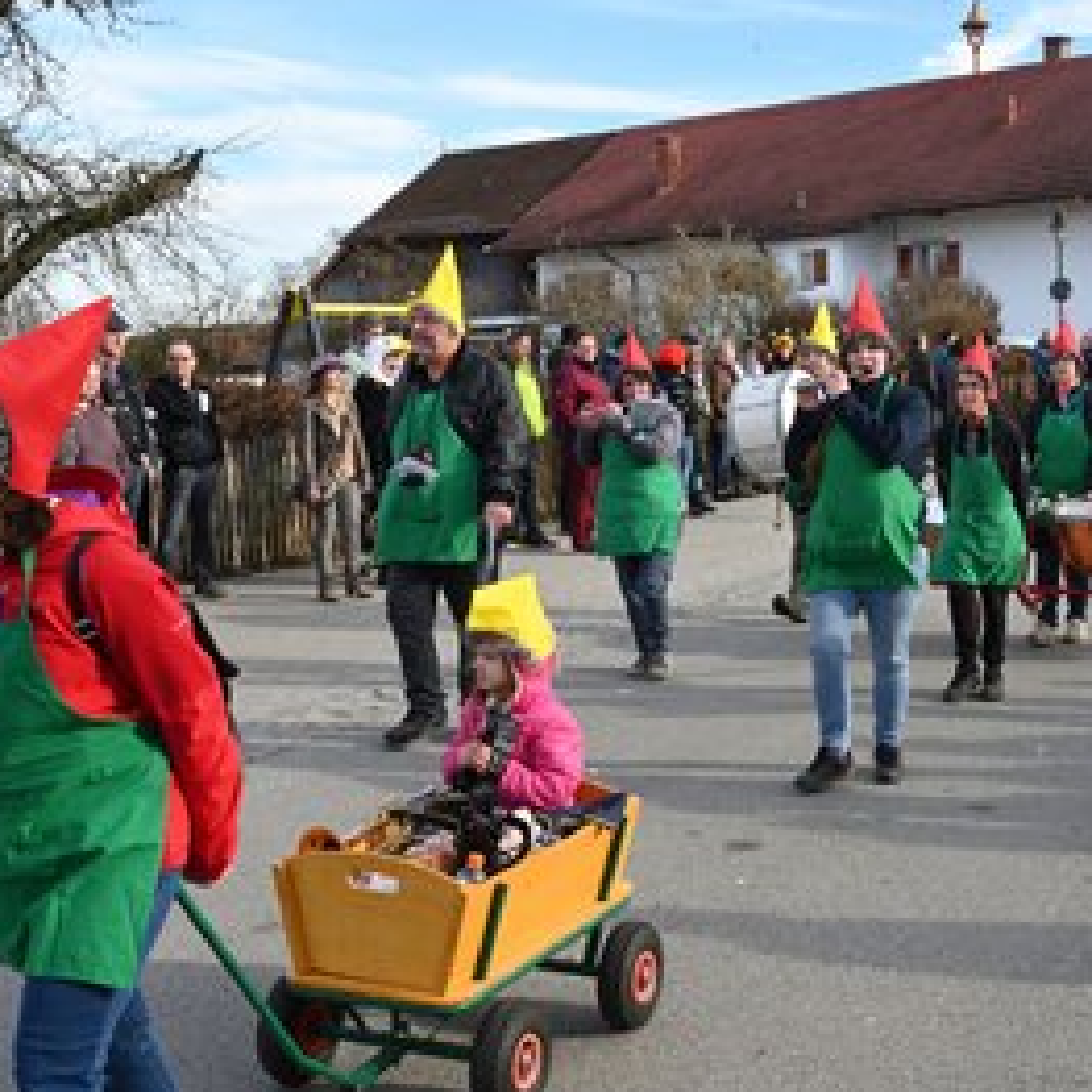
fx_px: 1749
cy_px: 544
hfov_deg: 34.3
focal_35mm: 49
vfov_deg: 34.7
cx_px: 743
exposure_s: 1/200
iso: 1000
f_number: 20
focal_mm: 38
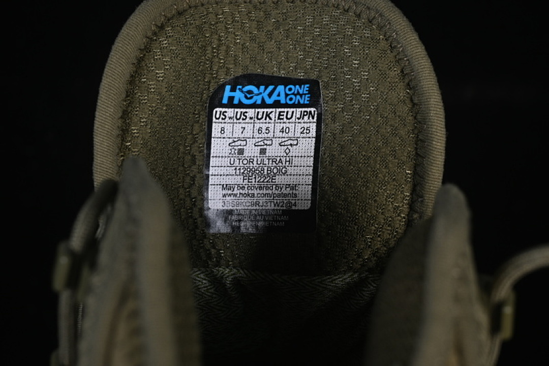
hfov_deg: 27.0
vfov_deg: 18.2
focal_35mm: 75
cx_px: 274
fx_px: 1144
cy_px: 183
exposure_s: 1/80
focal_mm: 50
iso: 160
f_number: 8
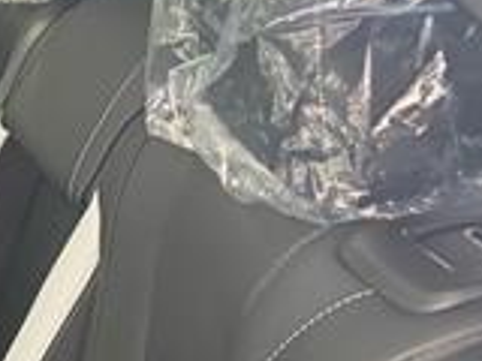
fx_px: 1337
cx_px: -313
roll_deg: +5.9
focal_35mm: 96
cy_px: 581
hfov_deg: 17.6
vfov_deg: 14.2
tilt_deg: -32.6
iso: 800
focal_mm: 6.76
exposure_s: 1/54
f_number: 1.78
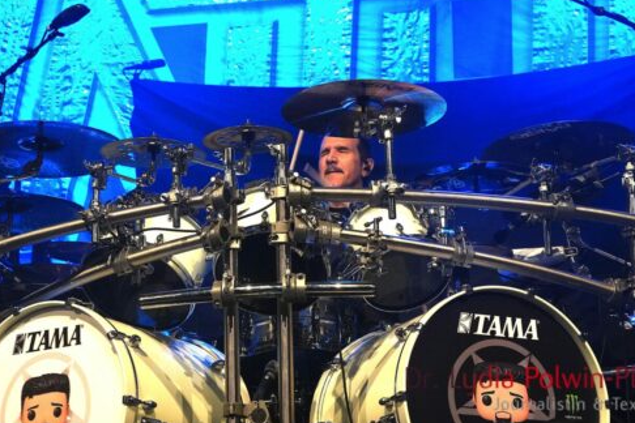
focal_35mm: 90
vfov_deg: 15.2
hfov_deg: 22.6
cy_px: 168
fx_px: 1587
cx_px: 259
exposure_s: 1/160
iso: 2000
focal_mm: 38
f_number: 4
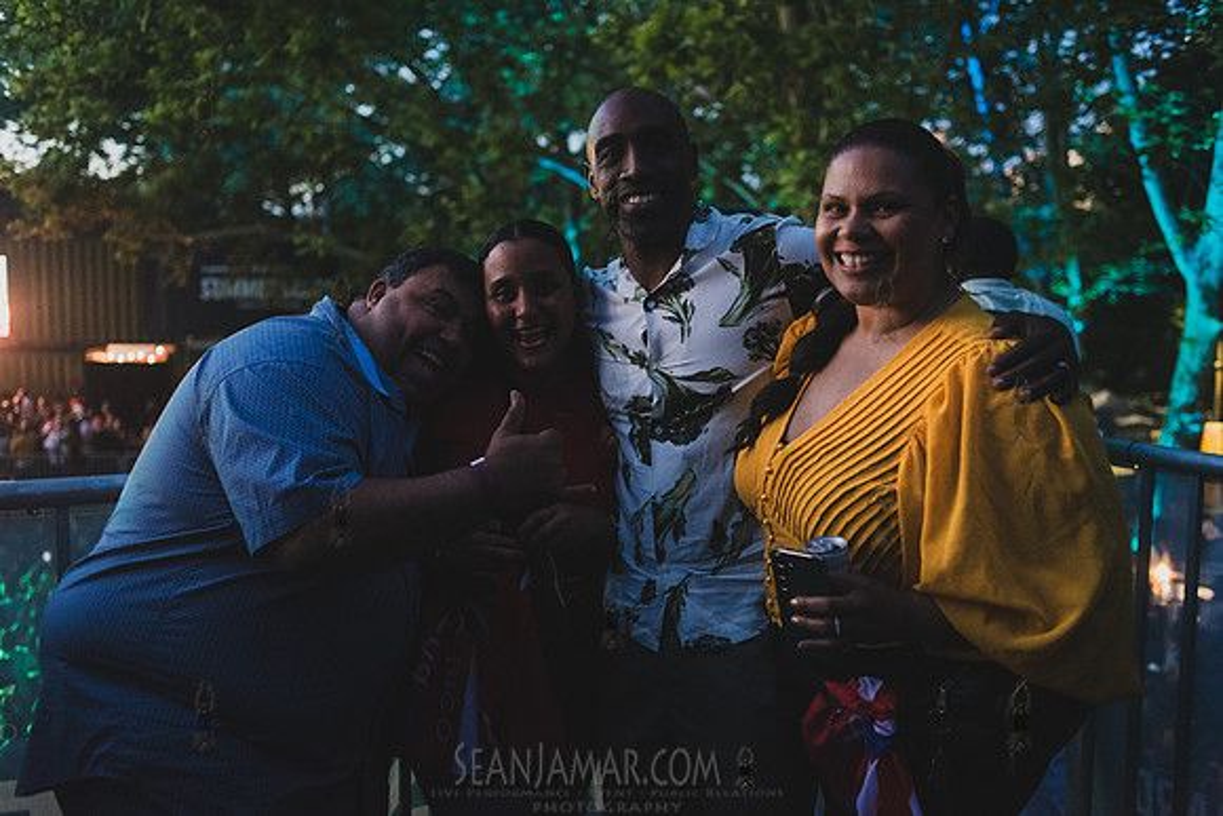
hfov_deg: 54.4
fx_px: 1189
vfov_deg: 37.9
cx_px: 612
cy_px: 408
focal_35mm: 35
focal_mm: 35
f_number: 2.5
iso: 8000
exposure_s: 1/125
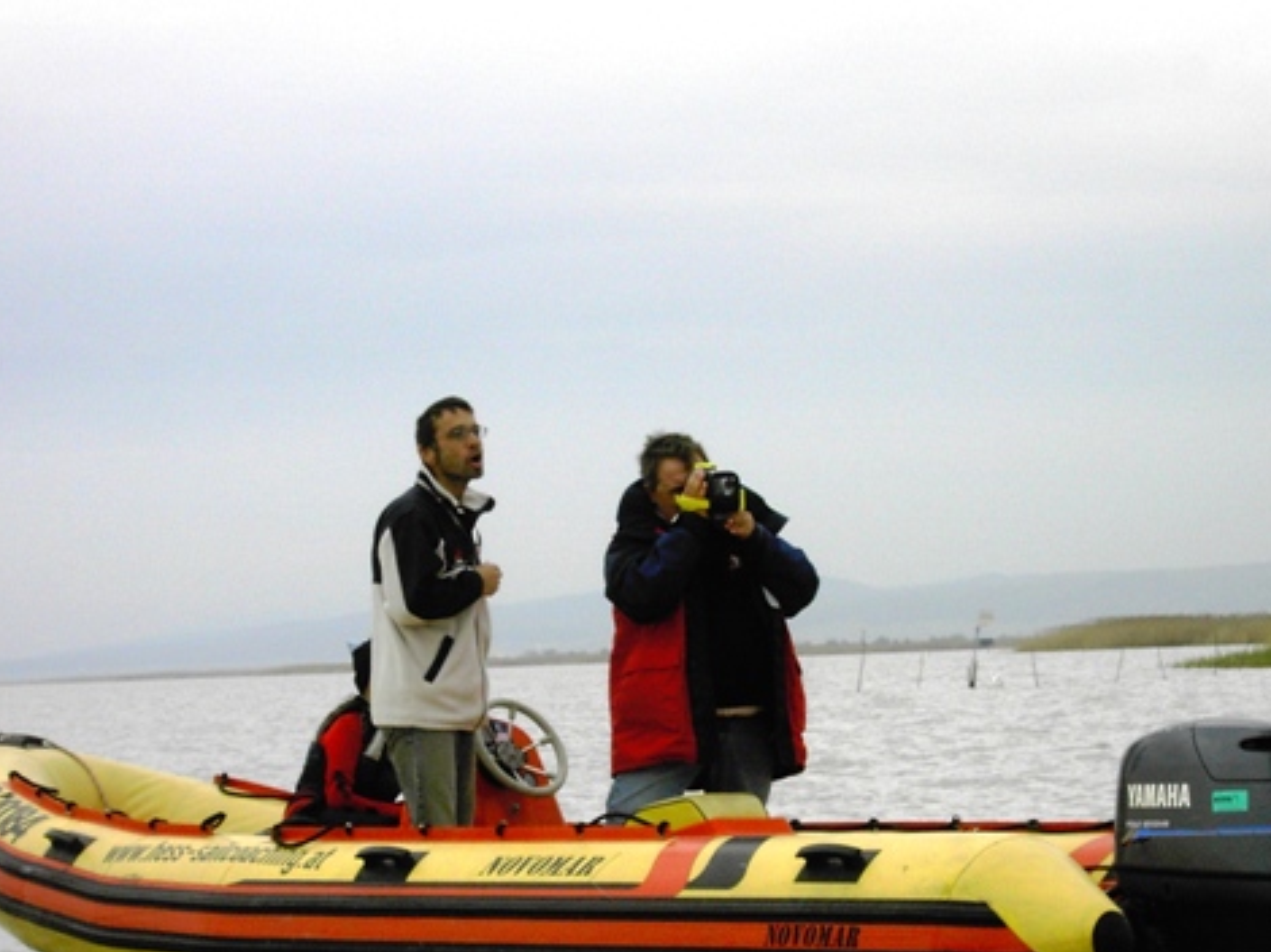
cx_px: 552
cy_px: 581
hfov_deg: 13.8
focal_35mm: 143
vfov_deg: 10.4
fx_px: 5248
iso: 100
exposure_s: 1/320
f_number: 8
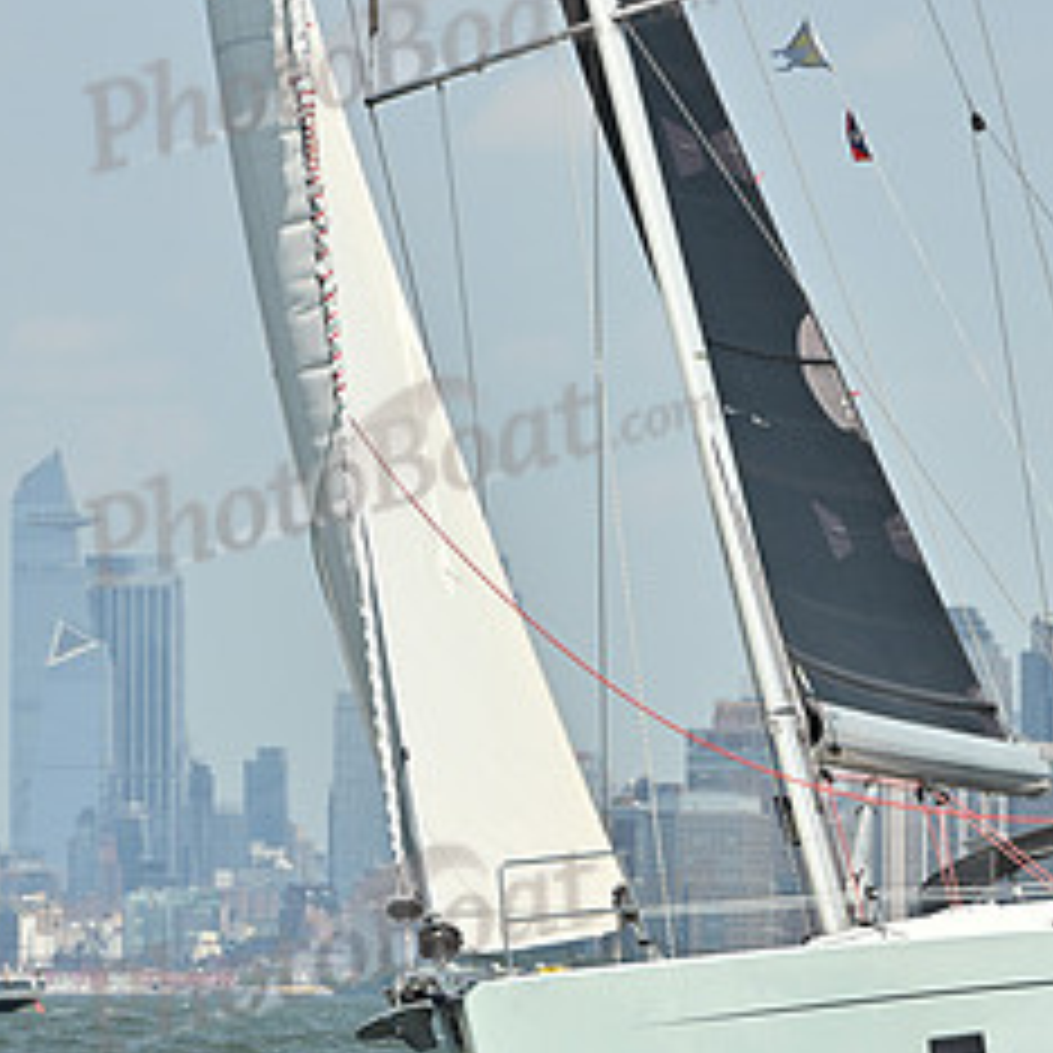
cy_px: 641
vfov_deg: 4.2
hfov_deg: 4.2
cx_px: 954
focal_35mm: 421
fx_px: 14489
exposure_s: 1/1250
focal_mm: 200
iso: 320
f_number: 10
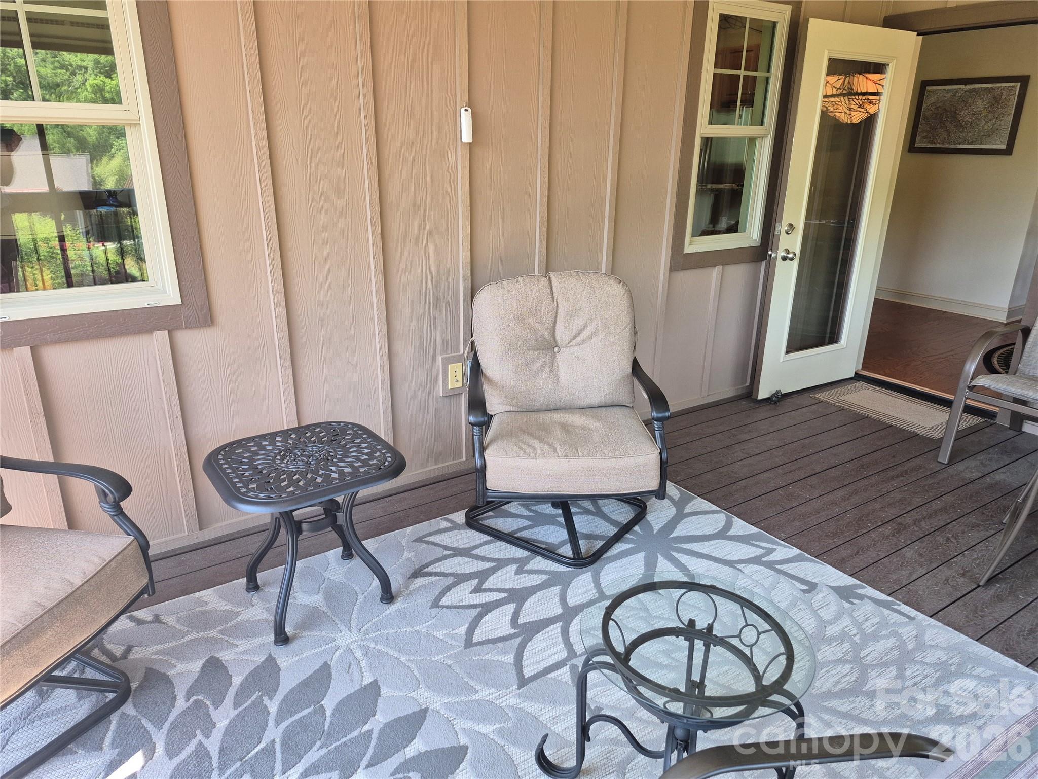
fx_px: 690
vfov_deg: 58.9
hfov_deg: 73.9
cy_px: 390
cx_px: 519
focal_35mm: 23
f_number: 1.8
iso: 200
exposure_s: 1/180
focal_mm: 5.4
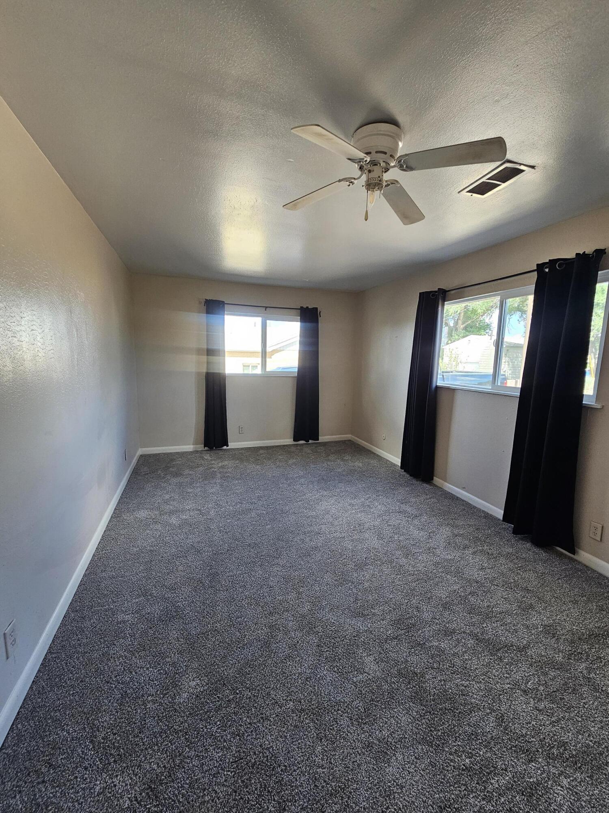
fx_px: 305
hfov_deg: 89.9
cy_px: 406
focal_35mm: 13
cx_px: 304
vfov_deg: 106.2
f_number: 2.2
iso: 80
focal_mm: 2.2
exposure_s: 1/60
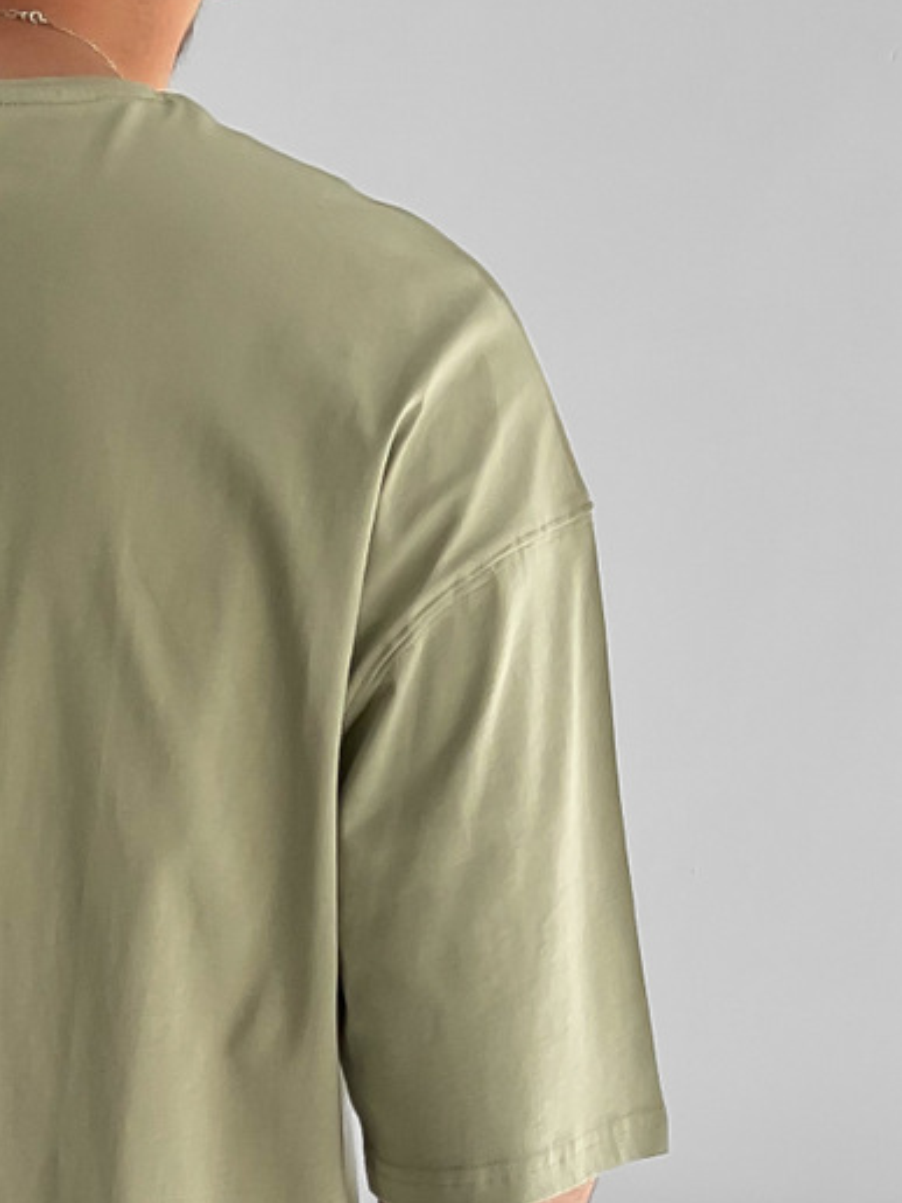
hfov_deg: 15.8
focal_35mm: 90
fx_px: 3127
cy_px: 1688
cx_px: -149
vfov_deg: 19.5
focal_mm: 3
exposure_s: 1/220
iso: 16
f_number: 1.8
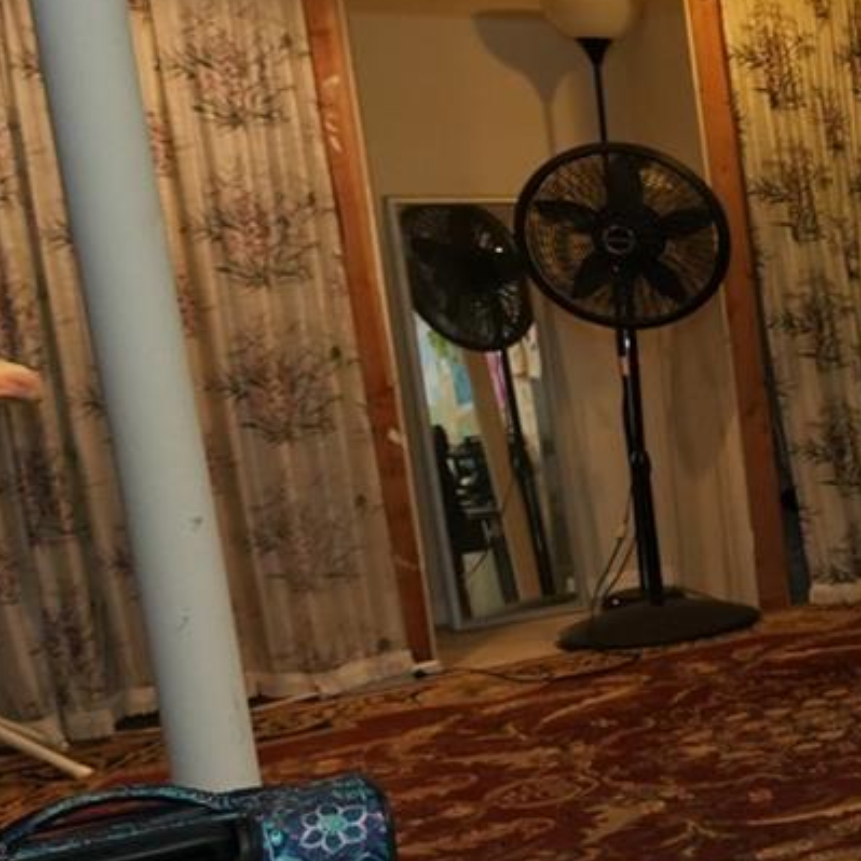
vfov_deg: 28.2
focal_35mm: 61
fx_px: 1717
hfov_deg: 17.9
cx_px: 1782
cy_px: 456
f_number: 5
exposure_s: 1/125
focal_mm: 14
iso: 1600
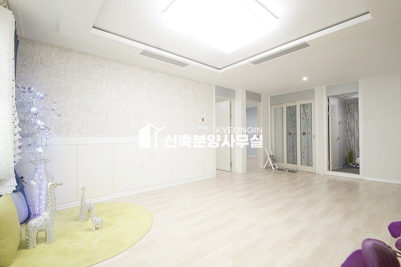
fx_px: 167
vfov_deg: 77.2
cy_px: 134
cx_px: 200
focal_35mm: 15
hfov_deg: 100.4
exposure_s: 1/40
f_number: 9
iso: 1600
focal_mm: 10
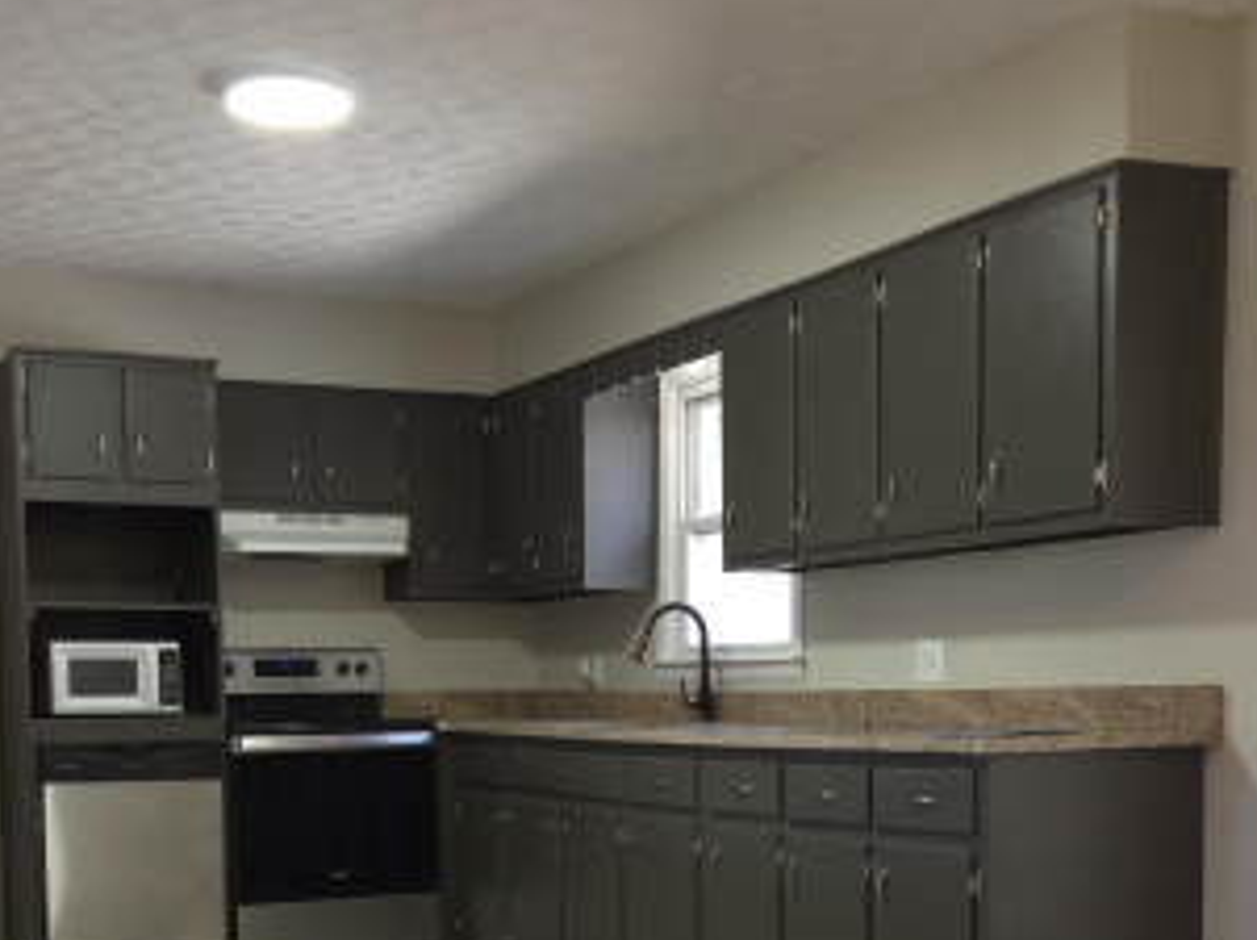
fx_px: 1850
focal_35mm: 51
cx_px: 512
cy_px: 844
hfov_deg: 37.4
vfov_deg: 27.5
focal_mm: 5.4
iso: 250
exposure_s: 1/60
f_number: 1.8
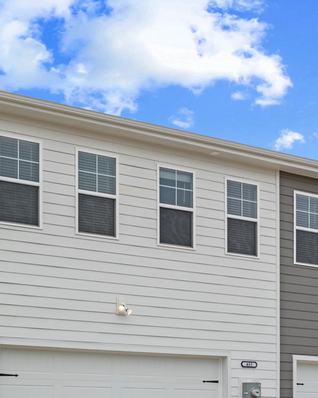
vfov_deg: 30.8
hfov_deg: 24.4
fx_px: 718
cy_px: 250
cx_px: 49
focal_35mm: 61
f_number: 7.1
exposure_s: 1/800
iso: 200
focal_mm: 33
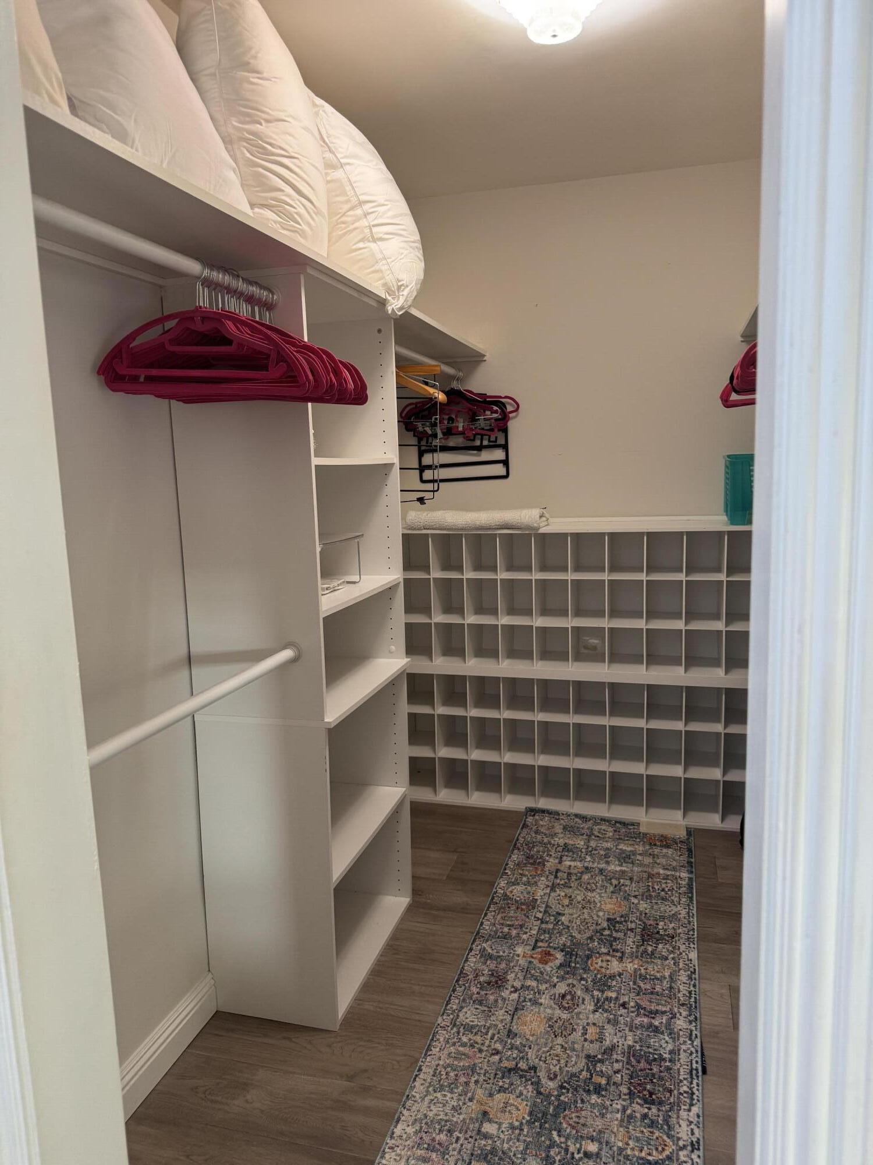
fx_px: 807
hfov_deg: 56.8
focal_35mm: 24
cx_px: 436
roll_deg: +1.8
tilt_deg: -10.2
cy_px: 582
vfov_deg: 71.6
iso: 200
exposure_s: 1/60
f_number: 1.78
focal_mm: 6.76
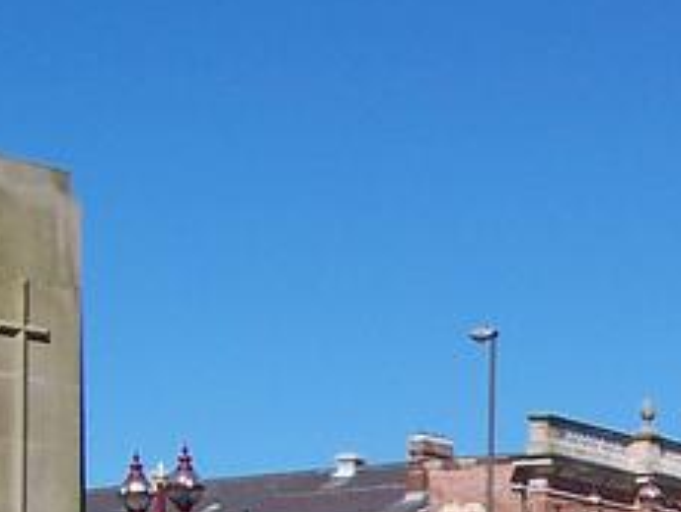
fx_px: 2600
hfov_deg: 14.1
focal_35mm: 132
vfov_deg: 10.7
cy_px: 870
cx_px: 974
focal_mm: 6.3
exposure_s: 1/350
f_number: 5.6
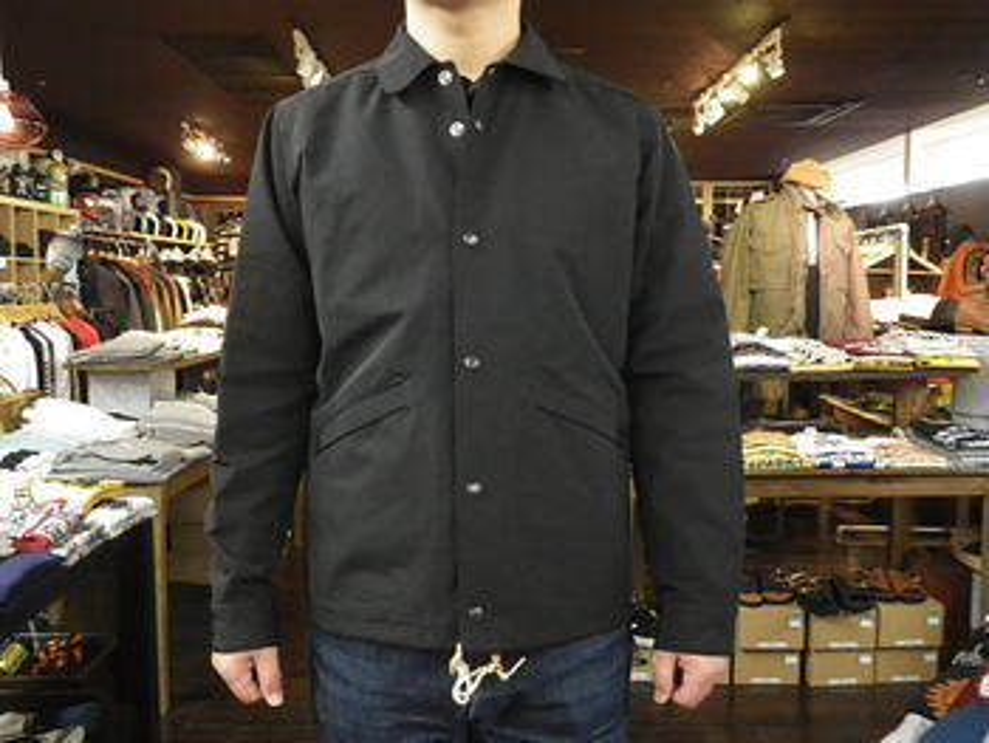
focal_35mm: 34
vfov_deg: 41.8
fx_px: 972
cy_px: 372
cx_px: 494
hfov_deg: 53.9
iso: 800
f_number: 3.8
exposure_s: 1/25
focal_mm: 6.1
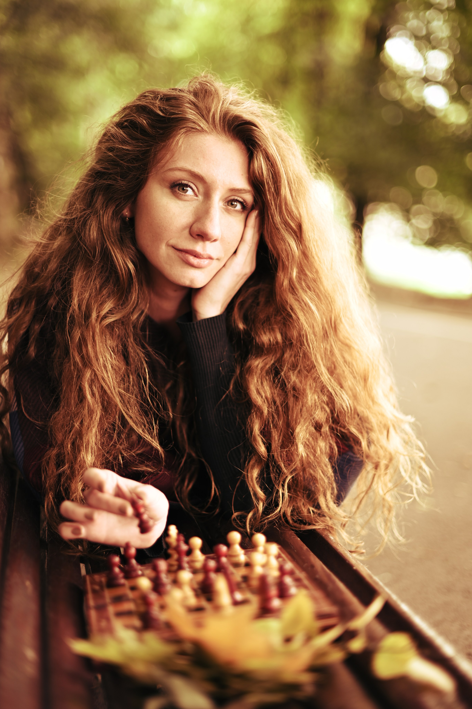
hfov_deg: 27.0
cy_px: 354
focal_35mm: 50
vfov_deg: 39.6
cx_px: 236
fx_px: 985
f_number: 1.4
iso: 100
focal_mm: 50
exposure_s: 1/100
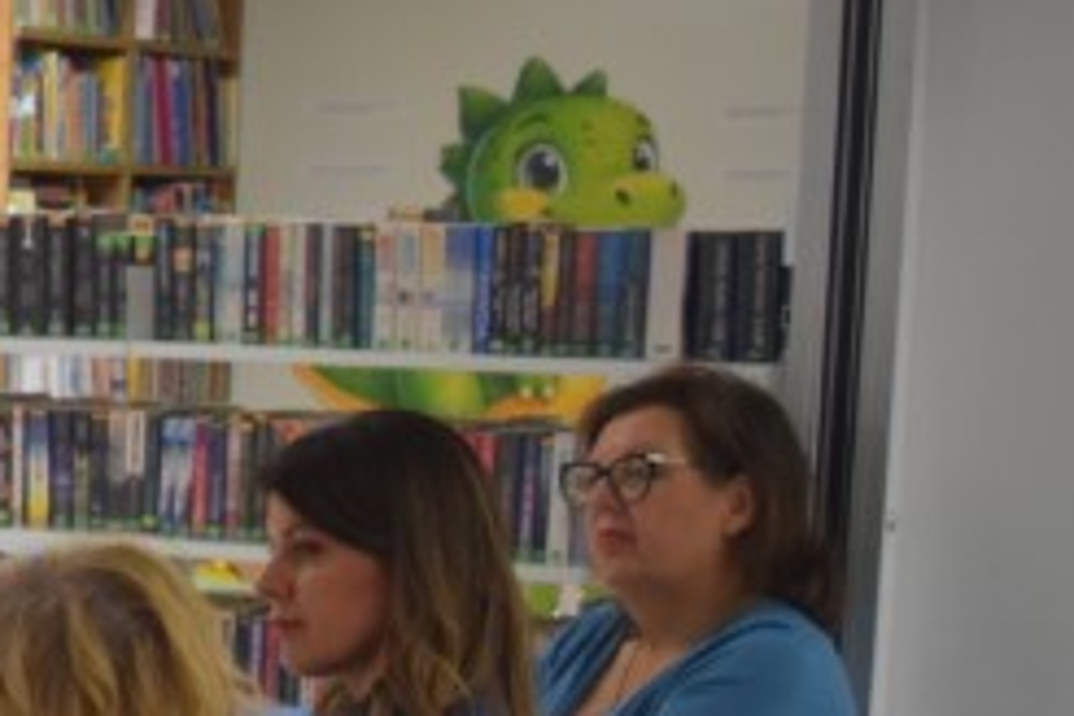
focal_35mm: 125
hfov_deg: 13.9
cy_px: 679
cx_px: -1061
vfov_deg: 10.9
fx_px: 3729
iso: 800
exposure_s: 1/60
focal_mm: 20
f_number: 4
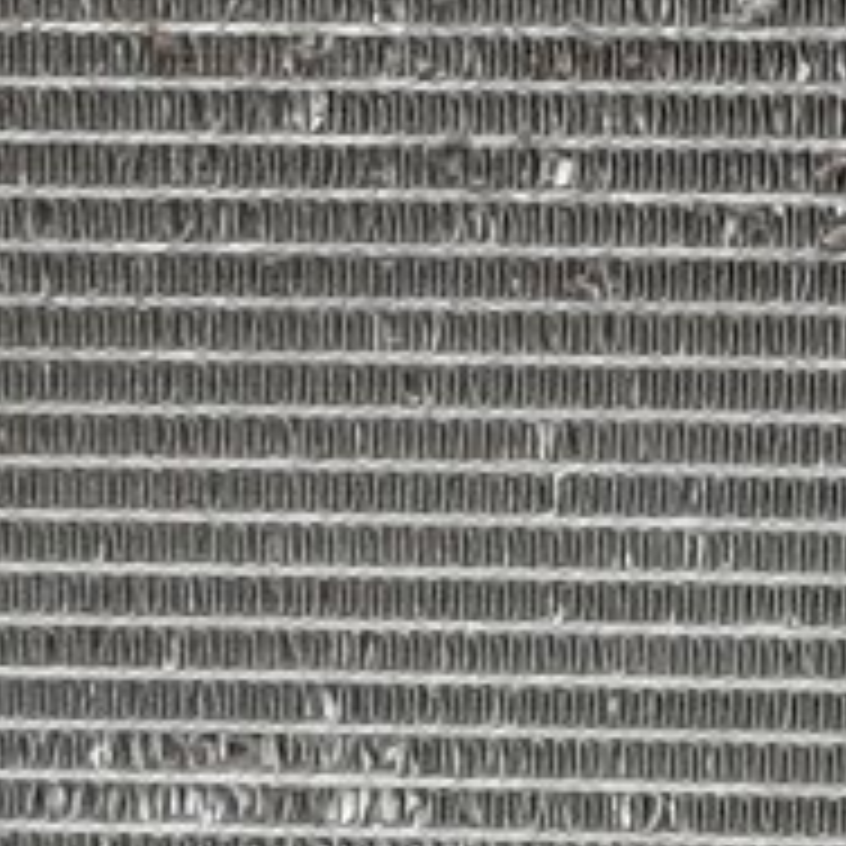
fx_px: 4866
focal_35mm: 176
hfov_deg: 9.8
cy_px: -495
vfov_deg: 9.6
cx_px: 891
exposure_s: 1/25
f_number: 1.7
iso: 189
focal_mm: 3.93
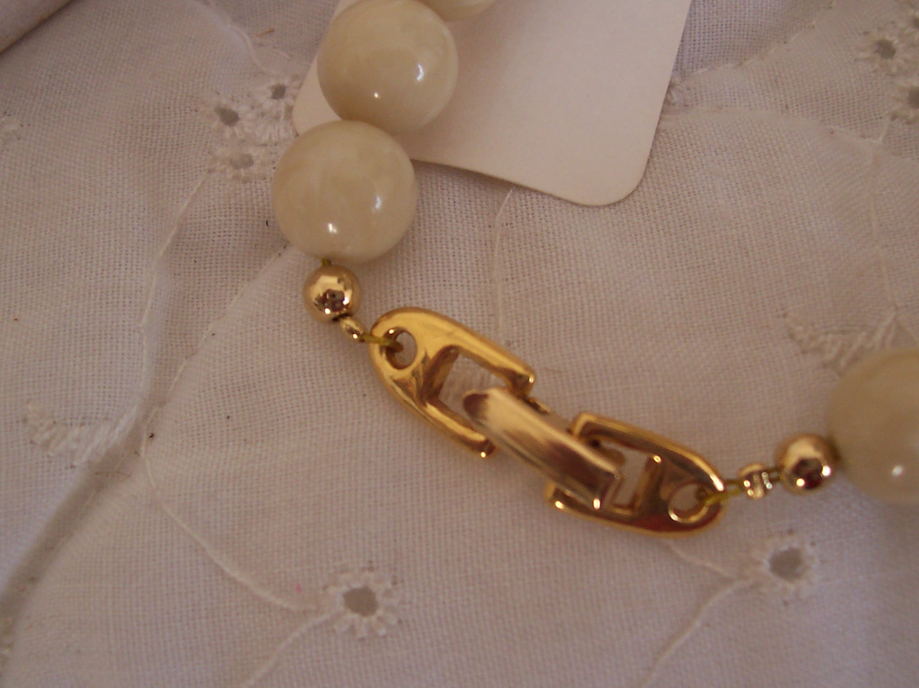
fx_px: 1168
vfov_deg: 32.9
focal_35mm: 44
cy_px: 351
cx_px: 469
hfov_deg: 43.0
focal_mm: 5.6
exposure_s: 1/30
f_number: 2.8
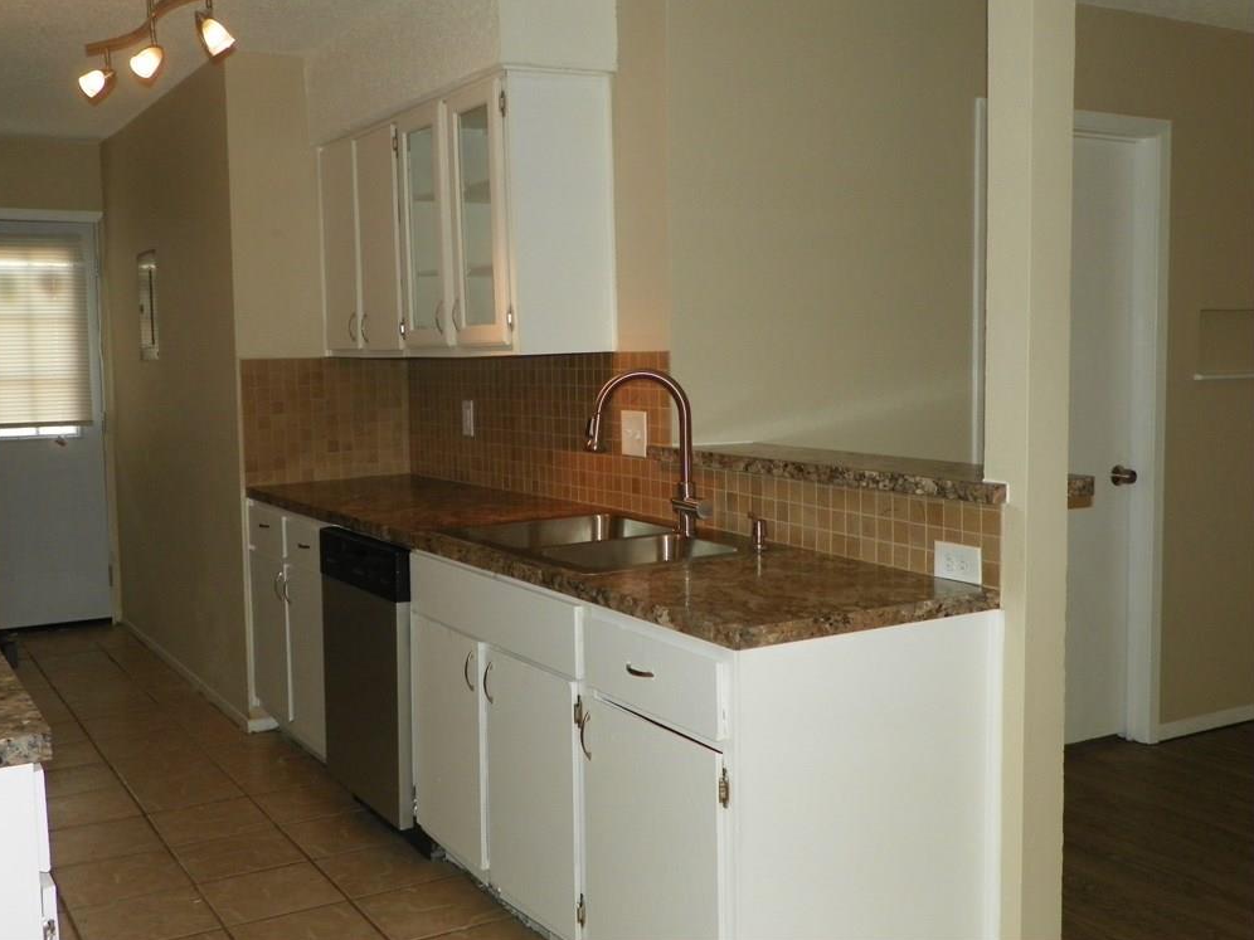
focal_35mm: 36
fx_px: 1304
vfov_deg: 39.7
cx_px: 612
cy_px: 461
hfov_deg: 51.3
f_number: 3.2
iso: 200
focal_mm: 6.2
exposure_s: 1/125
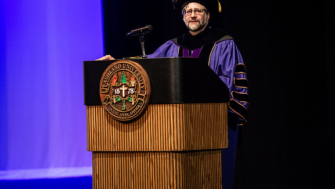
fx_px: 1591
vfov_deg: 6.8
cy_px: 86
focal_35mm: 179
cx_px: 168
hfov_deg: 12.0
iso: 3200
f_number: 2.8
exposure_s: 1/200
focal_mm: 170
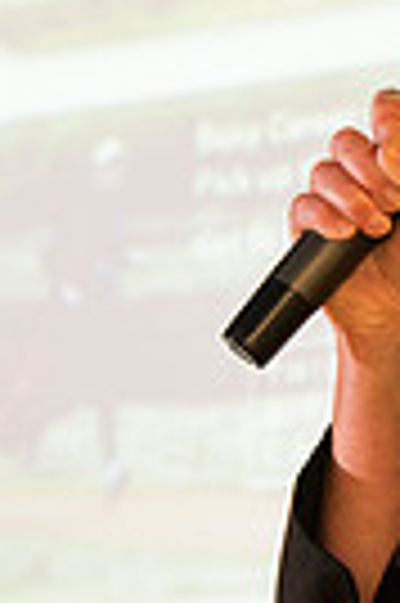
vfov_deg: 3.0
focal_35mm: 693
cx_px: 1155
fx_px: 11579
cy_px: 106
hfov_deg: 2.0
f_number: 5.6
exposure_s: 1/80
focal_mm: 160
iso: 2000
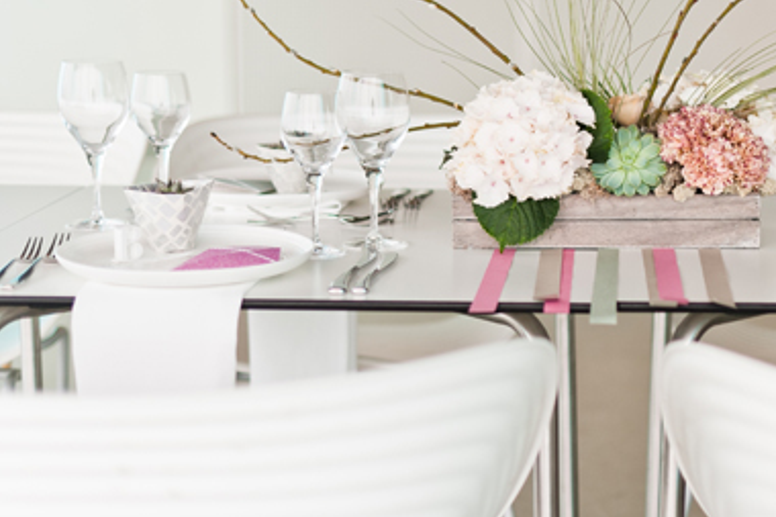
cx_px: 580
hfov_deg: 25.4
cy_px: 127
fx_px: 1702
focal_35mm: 79
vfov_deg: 17.2
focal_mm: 50
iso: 200
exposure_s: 1/500
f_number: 2
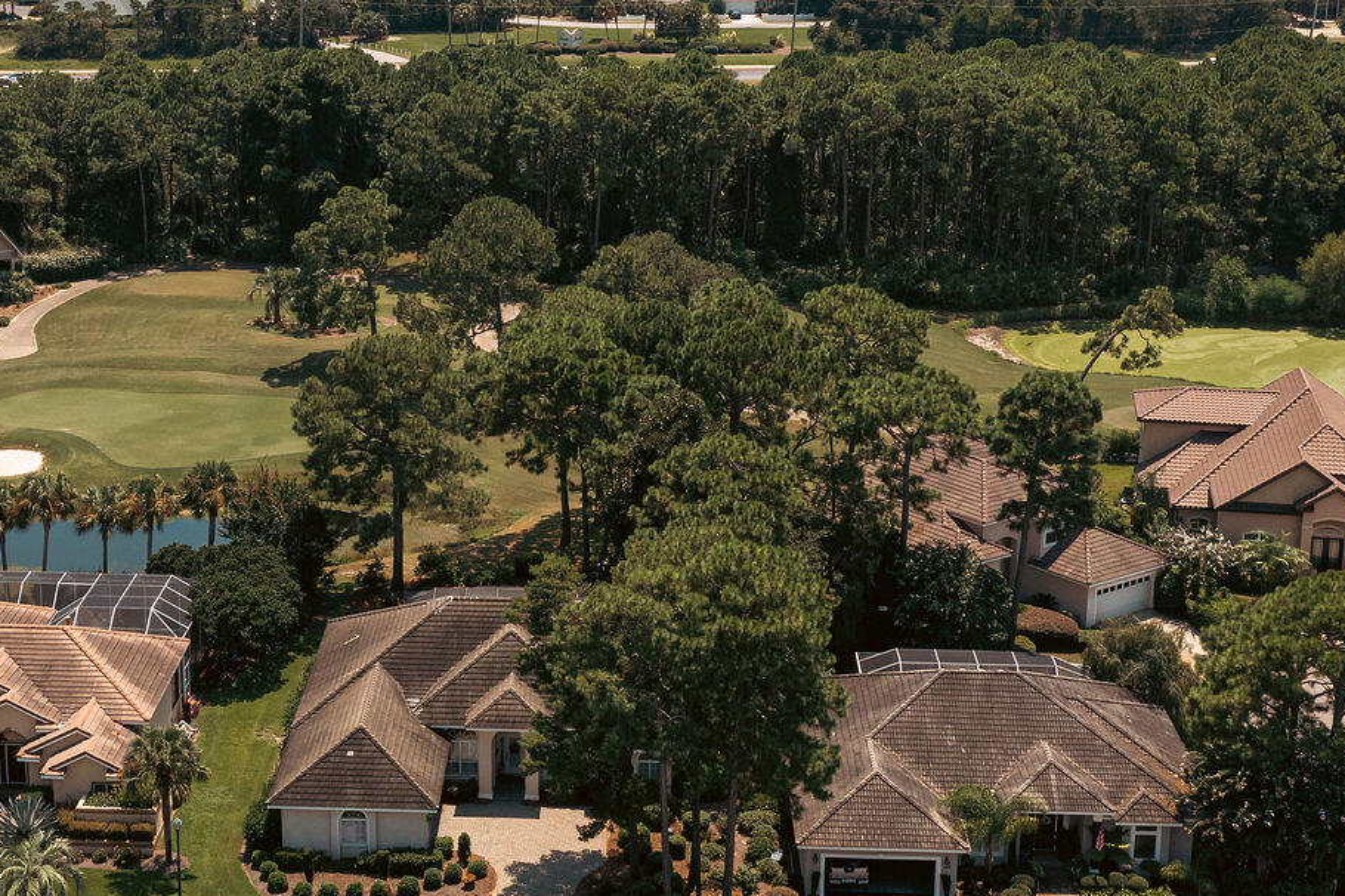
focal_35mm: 63
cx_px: 491
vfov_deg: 21.5
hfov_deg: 31.7
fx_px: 2353
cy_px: 322
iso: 100
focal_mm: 10.26
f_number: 4
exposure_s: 1/80
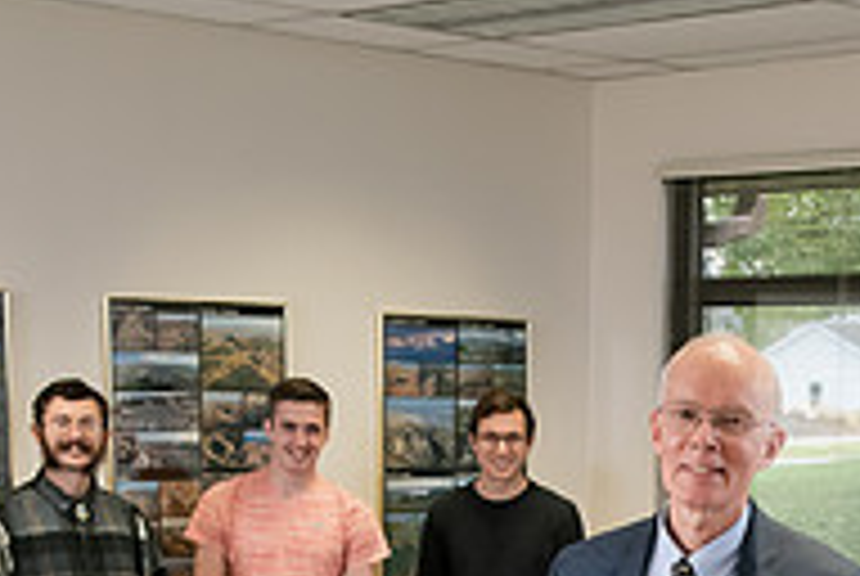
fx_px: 2464
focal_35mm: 103
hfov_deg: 19.7
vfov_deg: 12.7
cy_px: 839
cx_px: 621
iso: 1600
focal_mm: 34
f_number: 5
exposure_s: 1/160
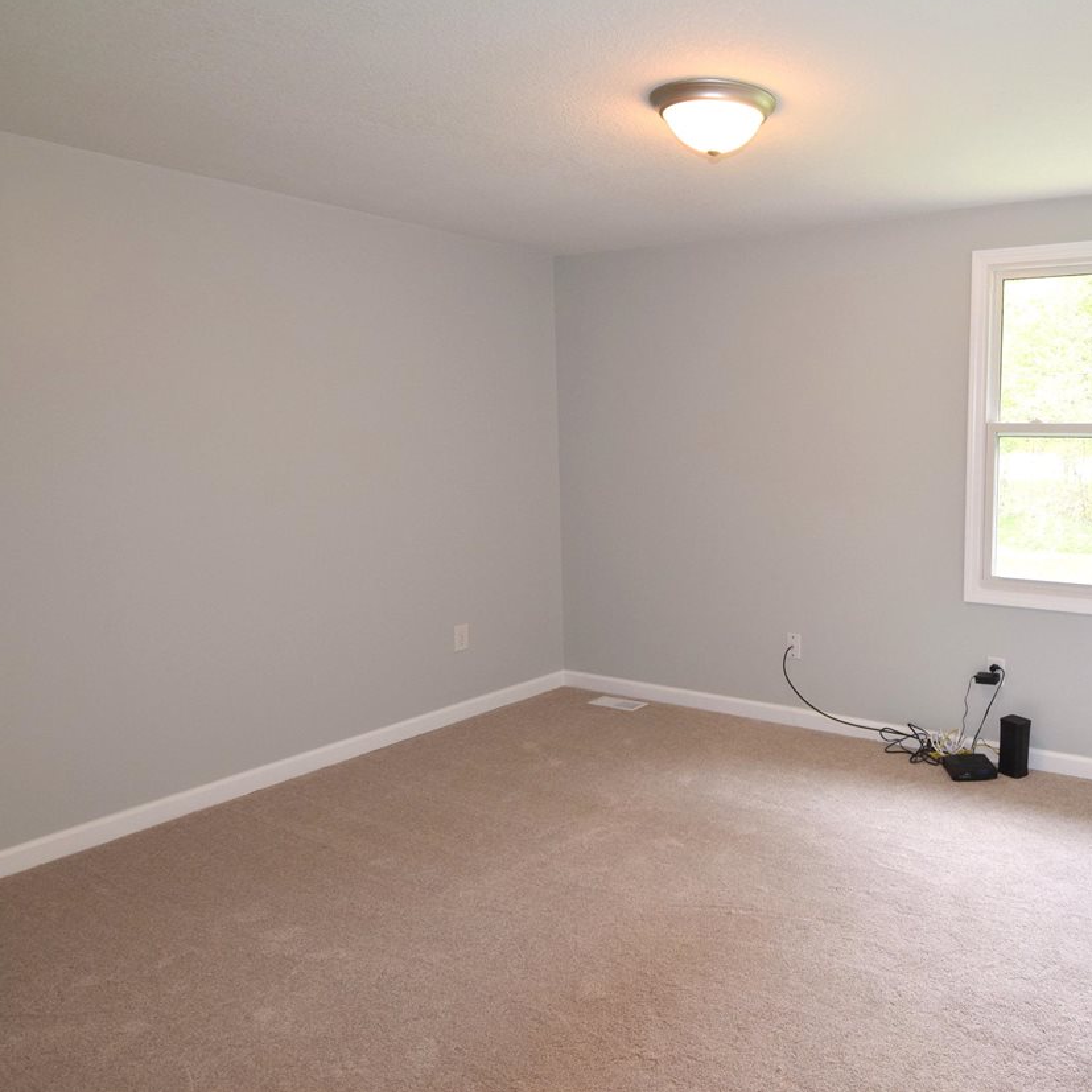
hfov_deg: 58.3
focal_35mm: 26
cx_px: 824
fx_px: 916
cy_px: 531
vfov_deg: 61.6
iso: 800
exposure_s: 1/125
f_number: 5.6
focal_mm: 13
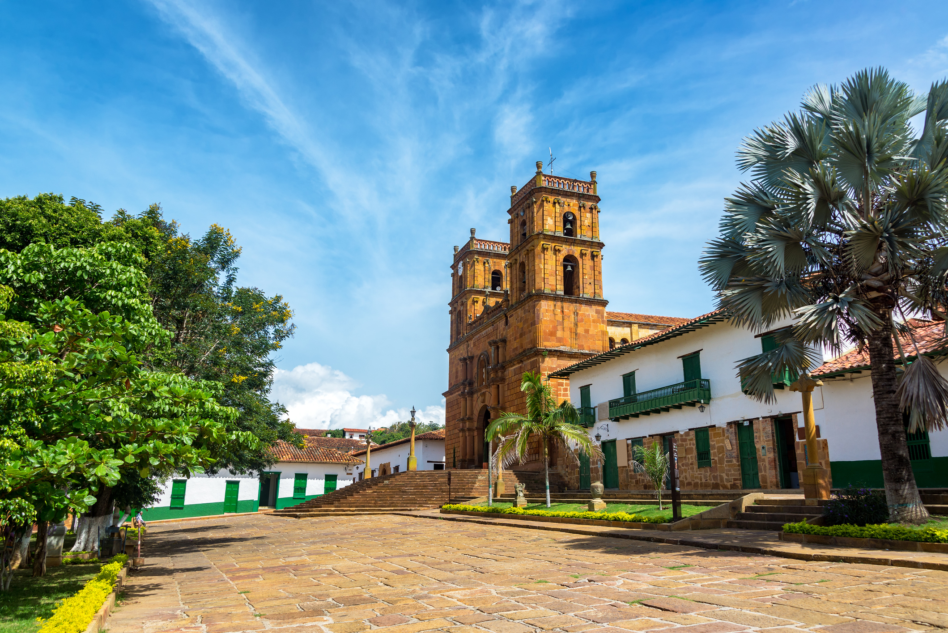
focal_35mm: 28
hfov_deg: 65.4
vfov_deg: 46.4
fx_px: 738
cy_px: 316
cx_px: 474
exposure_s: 1/640
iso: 200
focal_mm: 28
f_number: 8
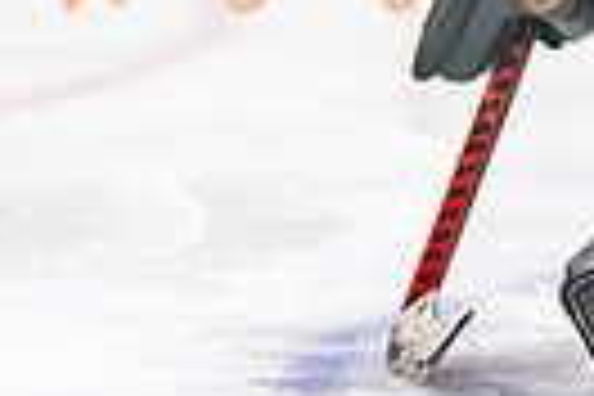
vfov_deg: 1.7
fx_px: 13298
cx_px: 844
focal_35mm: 806
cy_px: -9
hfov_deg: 2.6
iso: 1000
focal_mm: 123
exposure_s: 1/640
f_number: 2.8
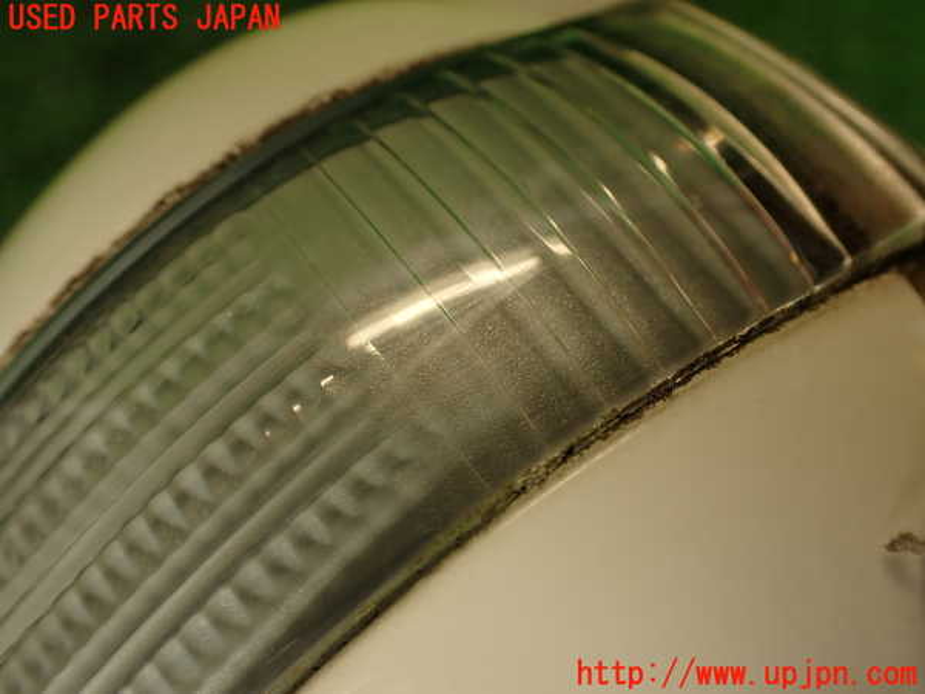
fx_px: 855
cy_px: 347
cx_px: 462
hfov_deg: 56.8
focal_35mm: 32
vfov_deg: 44.2
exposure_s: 1/60
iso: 100
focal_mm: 5.79
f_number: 2.4
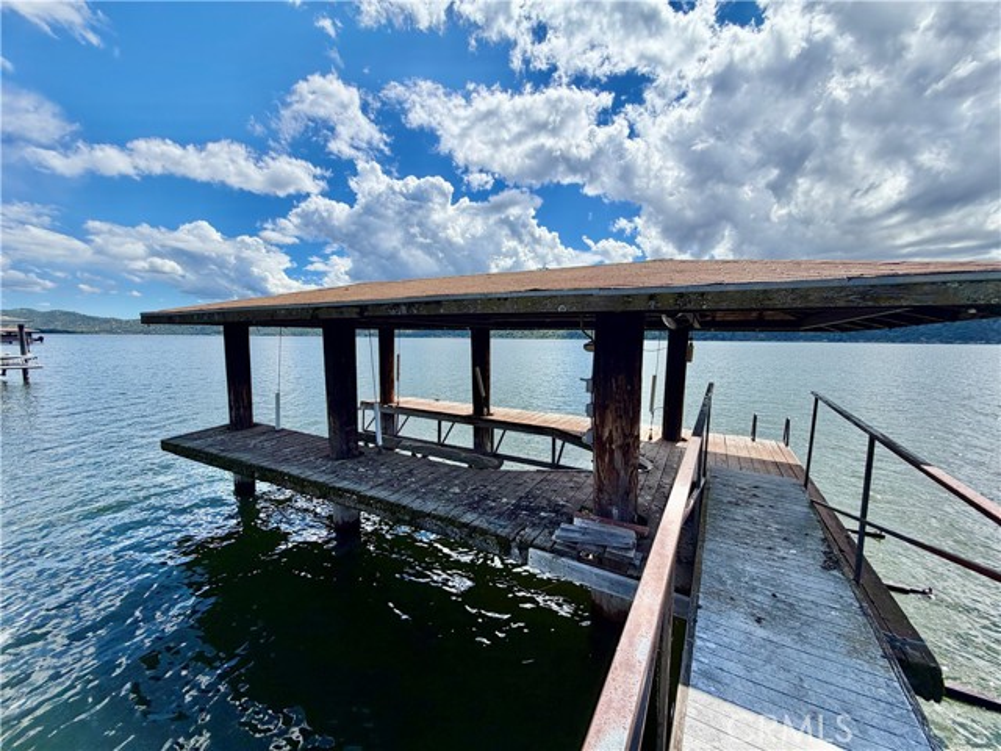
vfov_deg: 85.7
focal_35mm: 14
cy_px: 376
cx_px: 500
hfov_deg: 102.1
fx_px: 405
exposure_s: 1/1017
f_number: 2.2
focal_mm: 2.22
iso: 20
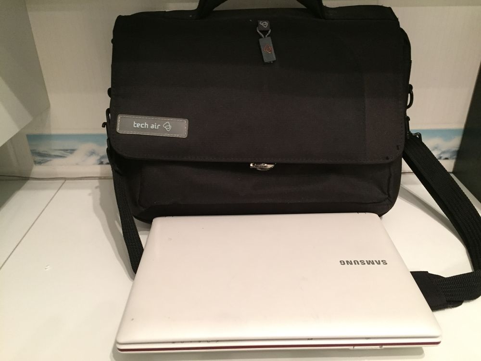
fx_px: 403
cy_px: 180
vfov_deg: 48.2
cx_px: 240
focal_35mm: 29
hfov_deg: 61.7
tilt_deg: -28.9
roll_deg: +1.9
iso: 250
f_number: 2.2
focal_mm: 4.15
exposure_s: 1/20
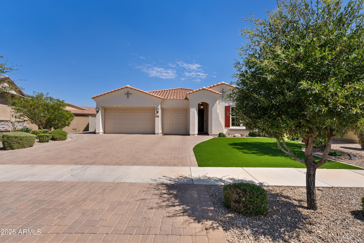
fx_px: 172
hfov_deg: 93.3
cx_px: 182
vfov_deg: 70.5
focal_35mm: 17
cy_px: 122
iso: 100
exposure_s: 1/50
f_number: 8
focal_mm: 17
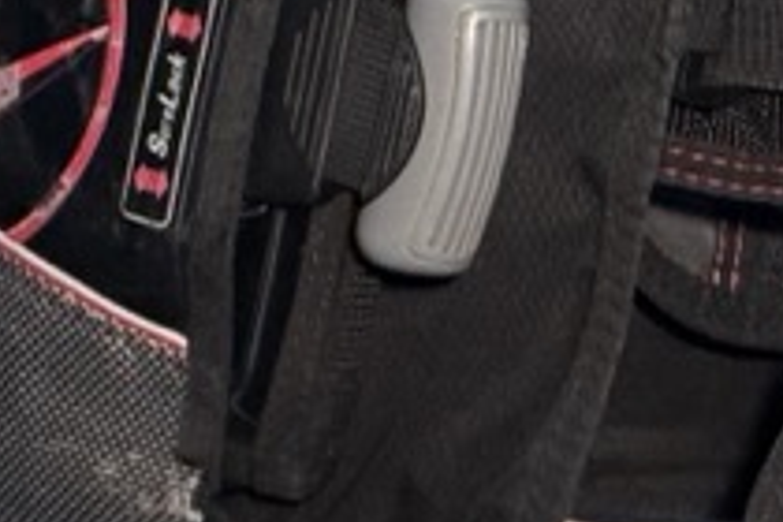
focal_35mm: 634
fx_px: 13788
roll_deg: +0.0
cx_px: 1193
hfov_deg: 3.2
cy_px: -798
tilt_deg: -6.4
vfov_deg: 2.2
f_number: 2.8
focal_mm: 16.89
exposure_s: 1/120
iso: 250
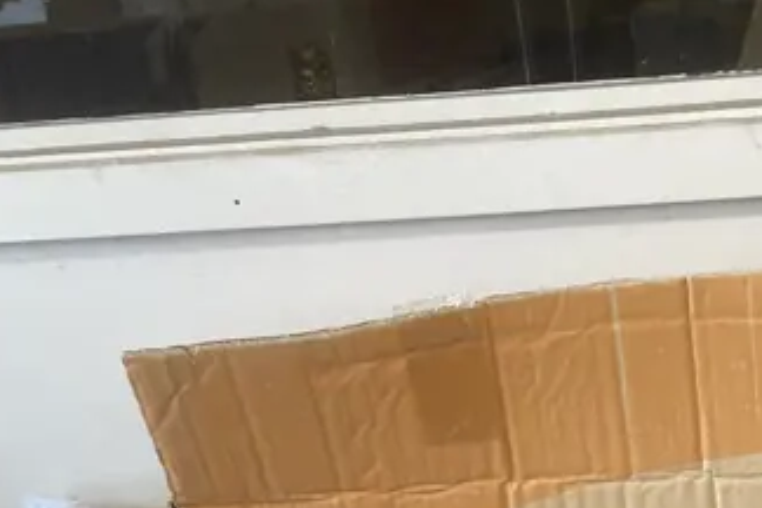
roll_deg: +4.5
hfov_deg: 21.4
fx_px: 1947
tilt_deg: -32.6
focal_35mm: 92
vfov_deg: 12.3
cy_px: 1164
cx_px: 760
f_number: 1.8
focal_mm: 3.99
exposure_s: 1/50
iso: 80
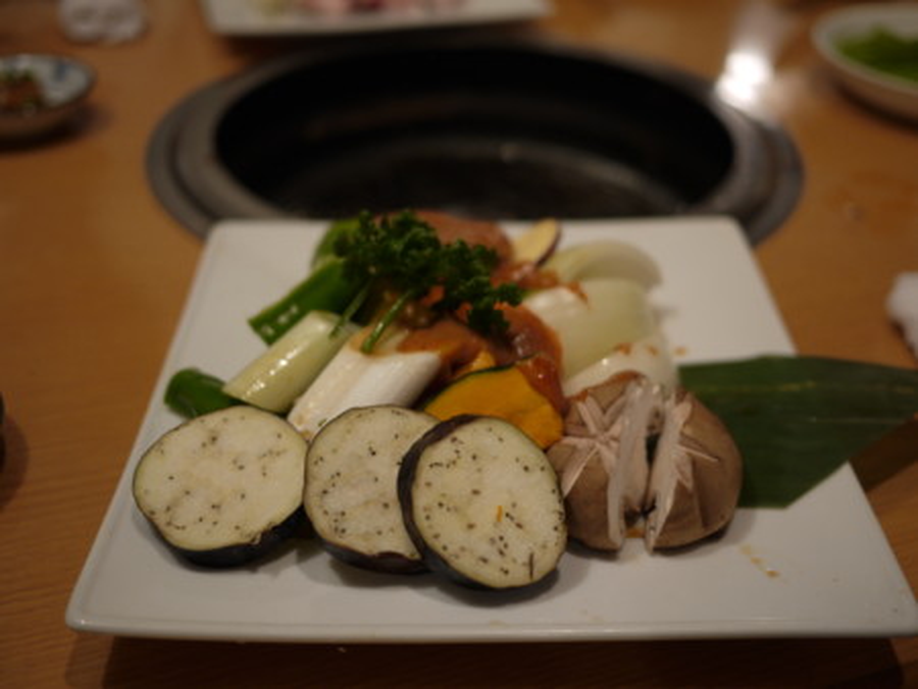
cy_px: 344
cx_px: 459
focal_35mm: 40
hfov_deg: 46.8
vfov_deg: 36.0
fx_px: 1061
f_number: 1.7
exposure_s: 1/50
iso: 100
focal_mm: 20
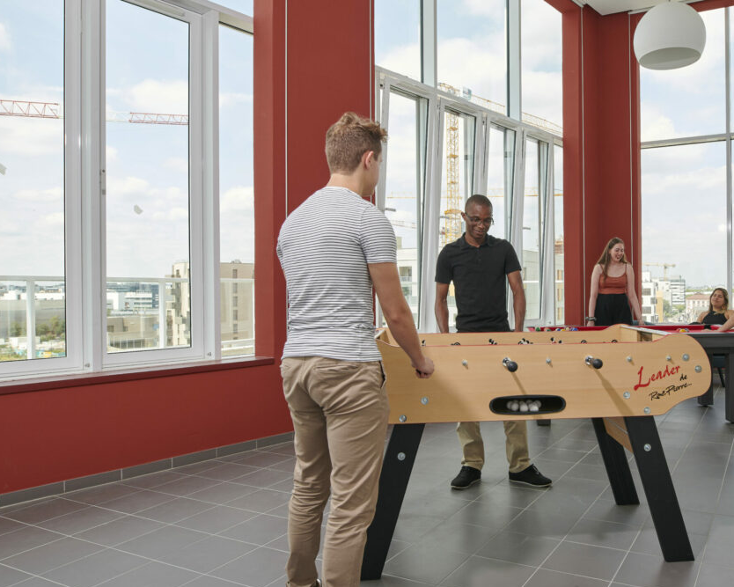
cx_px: 496
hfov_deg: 62.3
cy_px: 296
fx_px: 586
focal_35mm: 27
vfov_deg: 53.2
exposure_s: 1/200
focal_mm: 20
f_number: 8
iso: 320
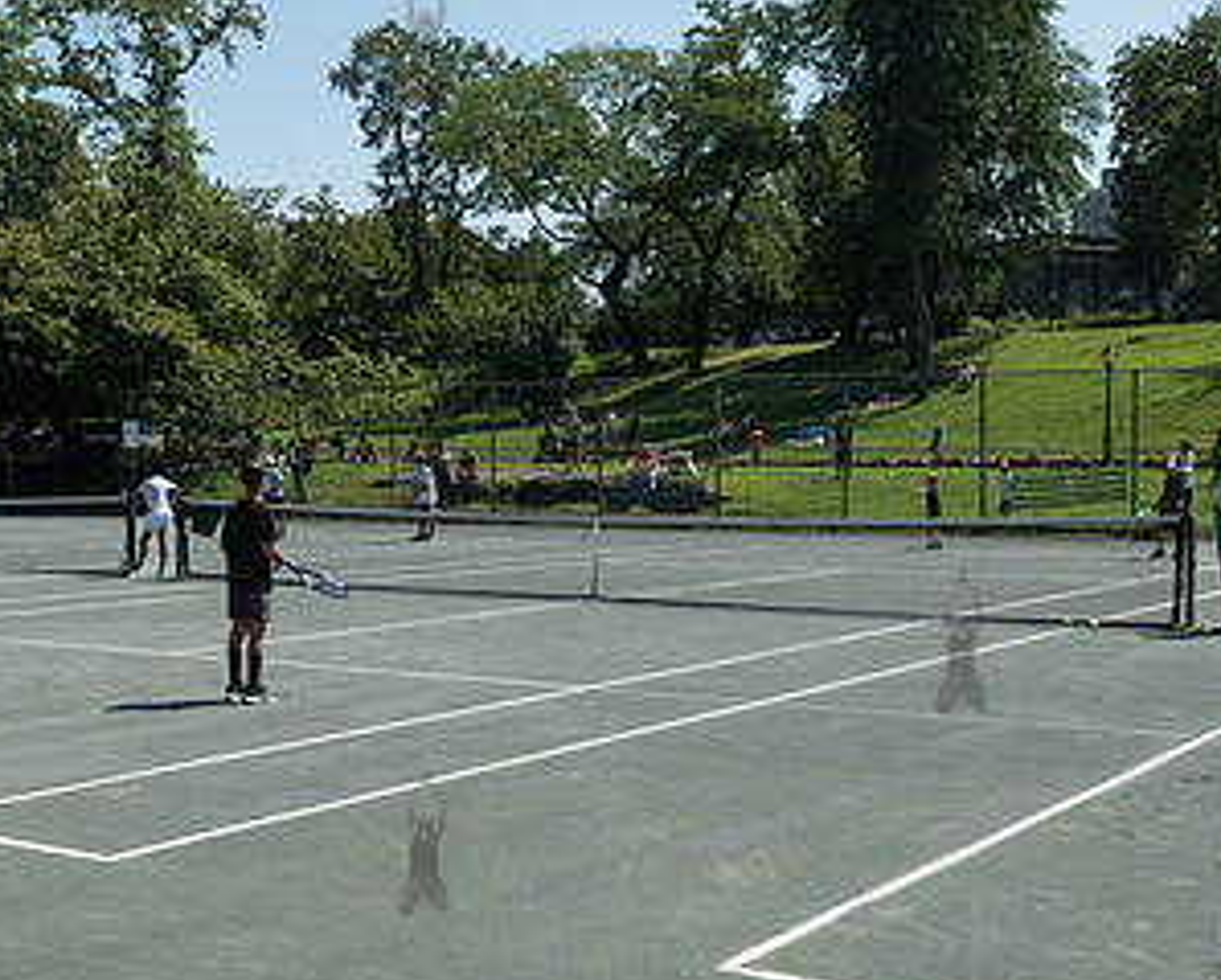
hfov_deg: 37.3
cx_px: 579
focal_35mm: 50
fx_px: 1809
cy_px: 529
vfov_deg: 30.3
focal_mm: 24
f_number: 5.6
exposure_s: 1/640
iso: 125
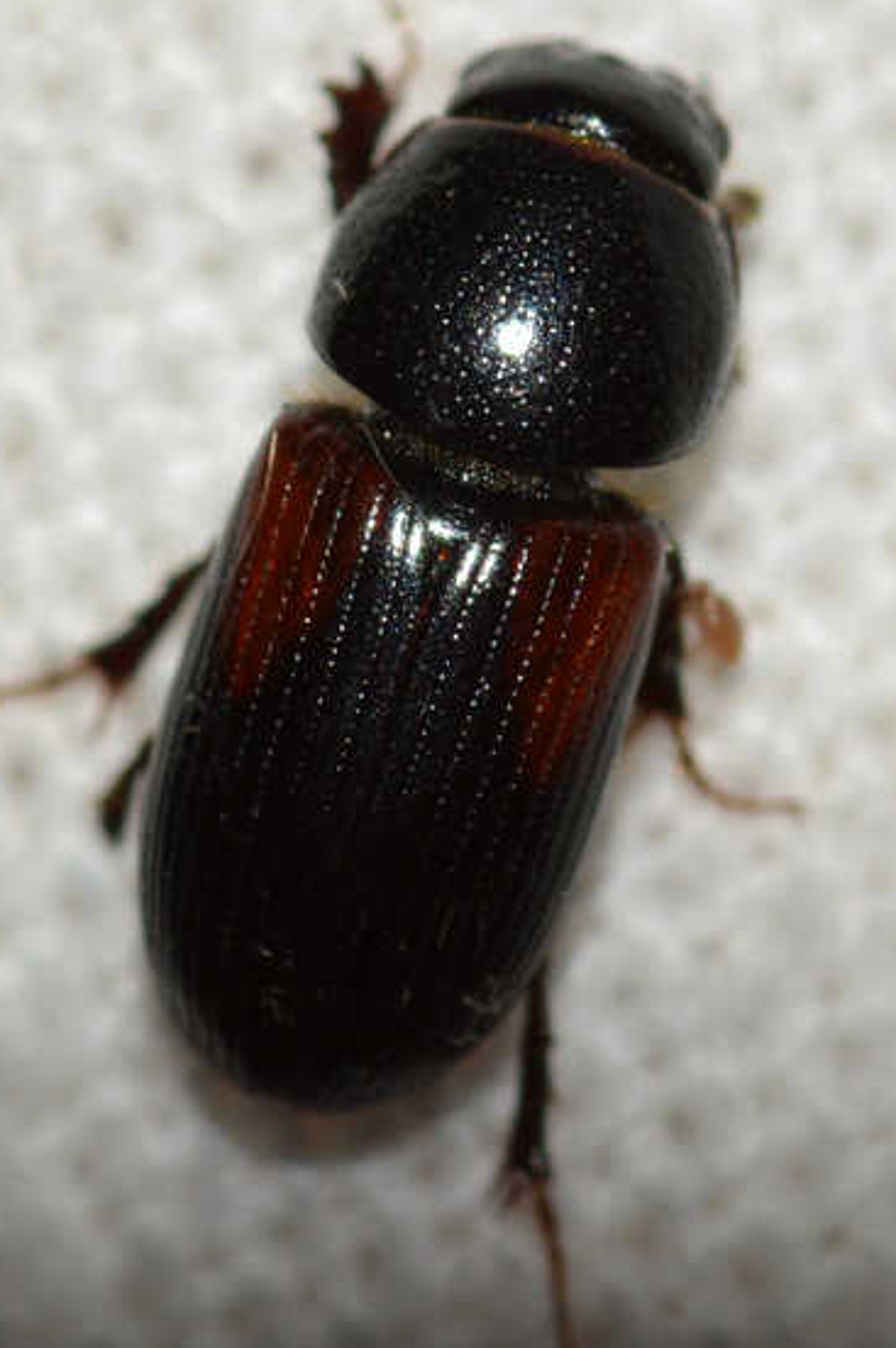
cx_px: 408
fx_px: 6508
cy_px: 637
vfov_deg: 11.8
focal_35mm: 174
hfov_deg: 7.9
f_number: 20
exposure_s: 1/200
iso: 100
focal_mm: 100
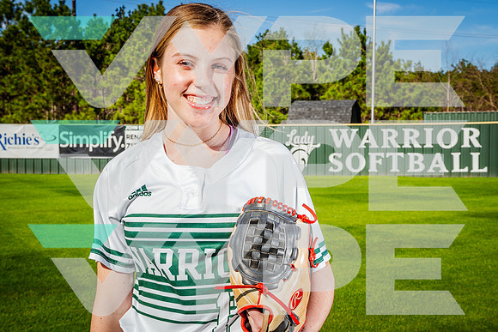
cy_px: 166
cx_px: 249
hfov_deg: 40.8
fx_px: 669
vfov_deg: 27.9
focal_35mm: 48
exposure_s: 1/125
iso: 100
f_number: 11
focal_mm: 46
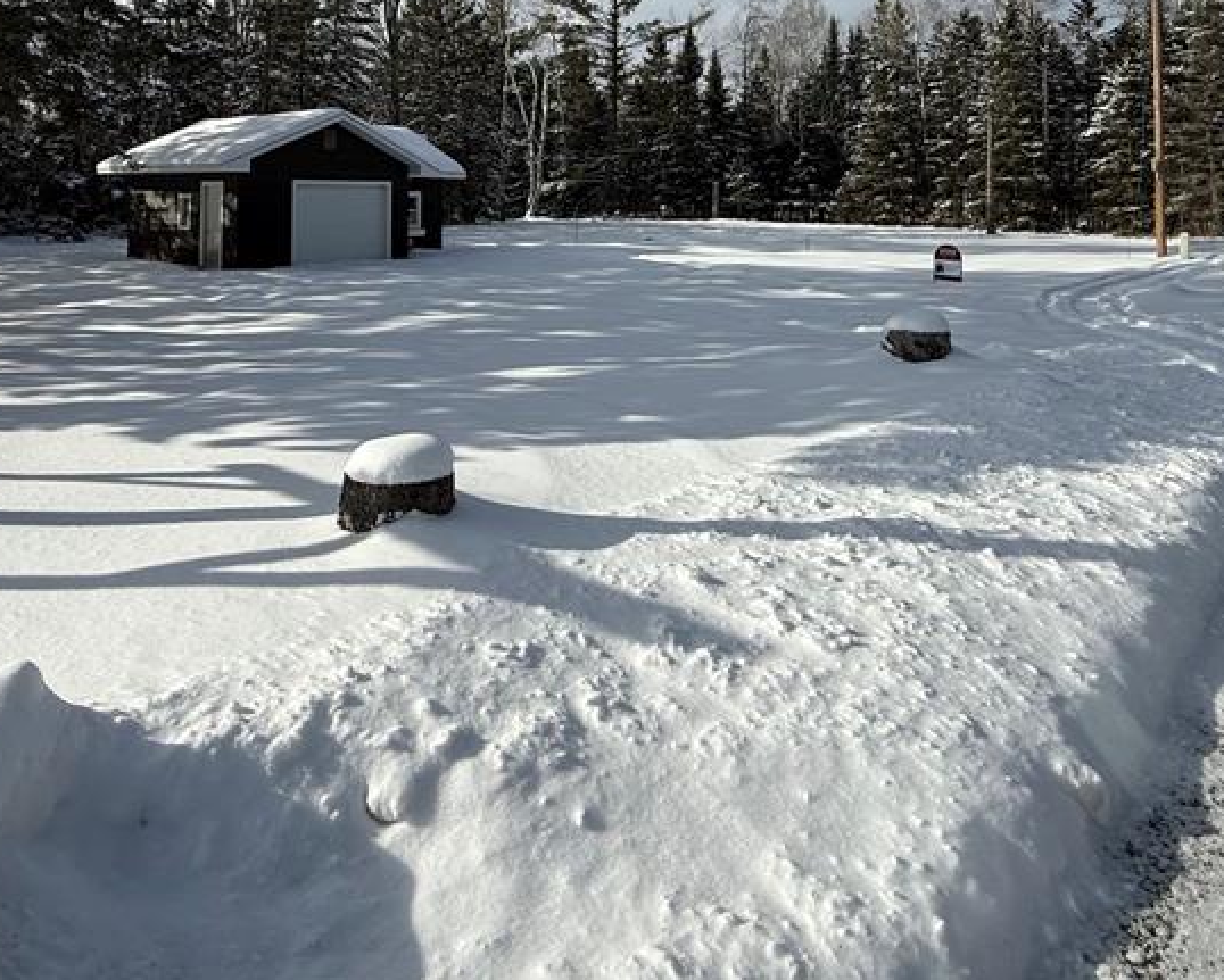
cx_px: 585
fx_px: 942
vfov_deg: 50.8
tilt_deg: +1.9
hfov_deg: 66.0
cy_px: 166
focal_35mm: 26
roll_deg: -0.3
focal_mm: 2.22
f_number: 2.2
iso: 50
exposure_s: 1/3891
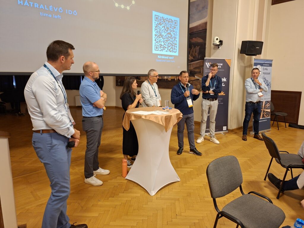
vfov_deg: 58.9
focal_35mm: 23
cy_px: 114
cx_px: 152
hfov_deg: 73.9
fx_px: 202
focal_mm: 5.54
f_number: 1.8
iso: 400
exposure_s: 1/25
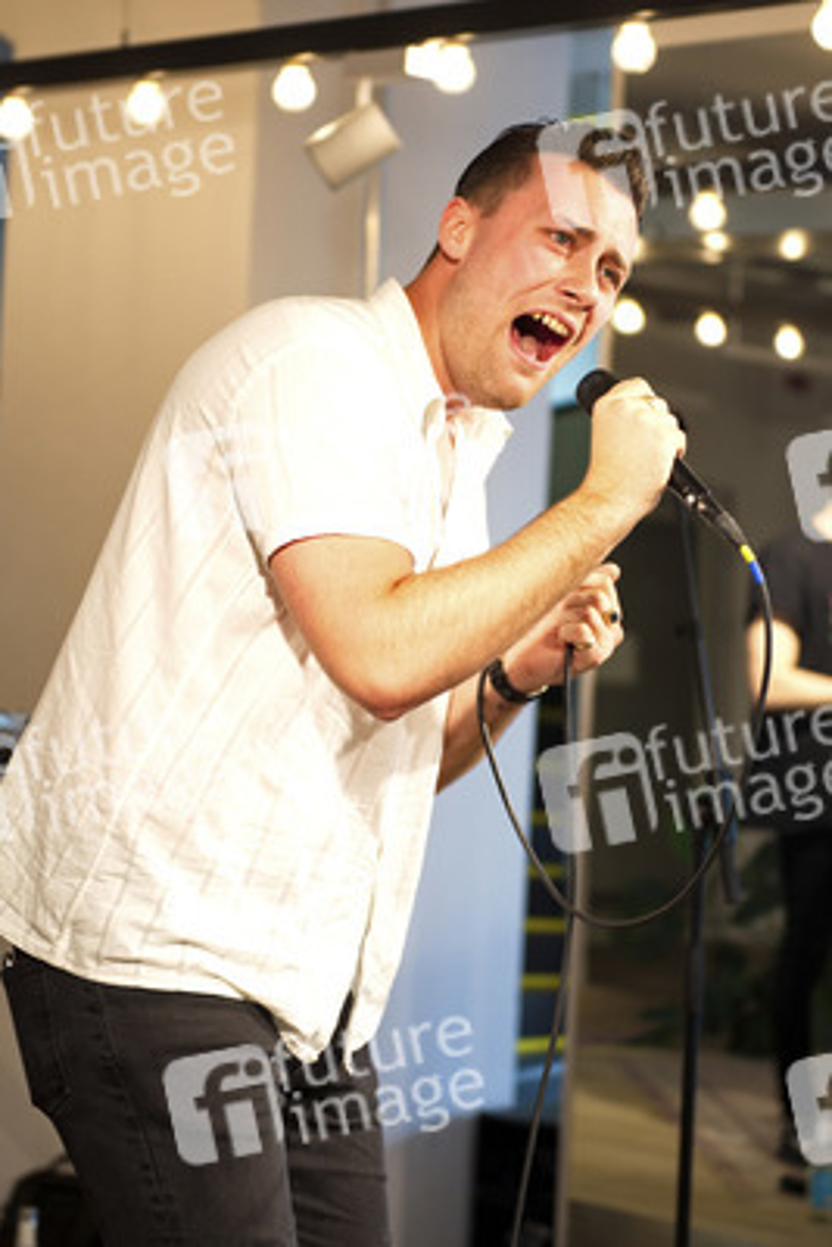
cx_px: 416
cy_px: 624
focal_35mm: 70
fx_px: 2424
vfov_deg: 28.8
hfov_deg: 19.5
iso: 800
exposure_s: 1/200
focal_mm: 70
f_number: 2.8
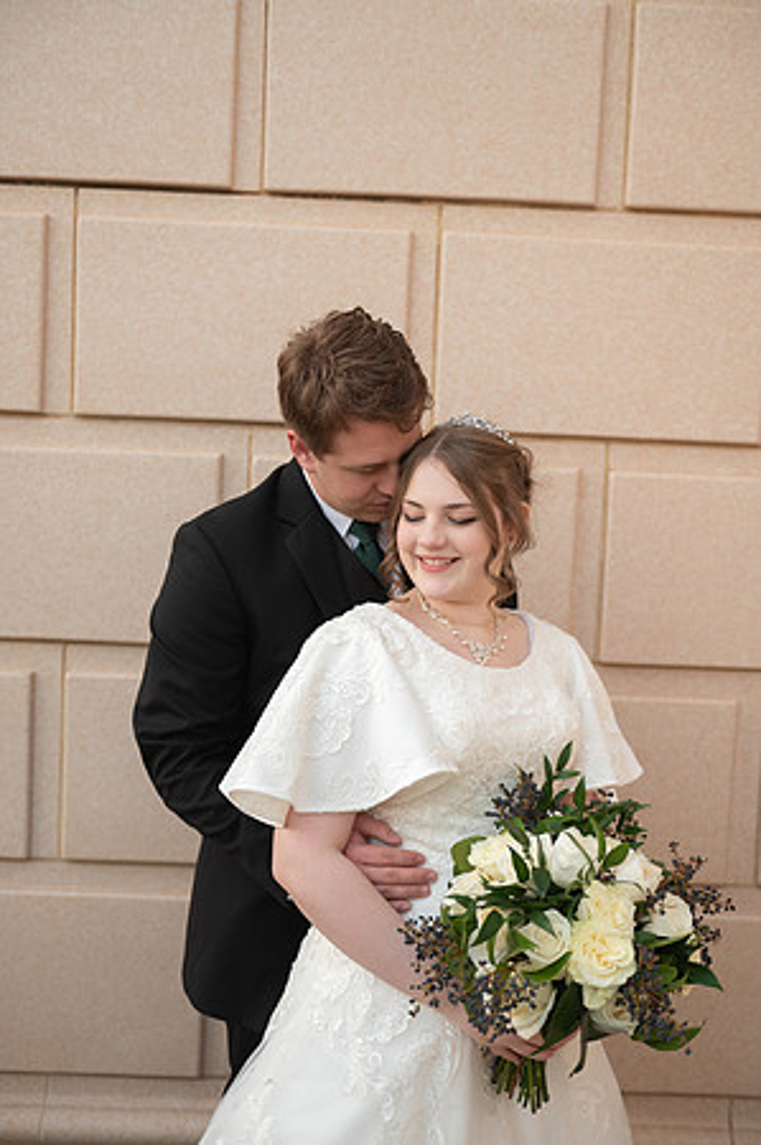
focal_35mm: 44
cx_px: 380
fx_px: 1398
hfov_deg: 30.4
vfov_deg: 44.5
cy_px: 572
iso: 1000
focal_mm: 44
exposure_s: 1/400
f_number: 2.8
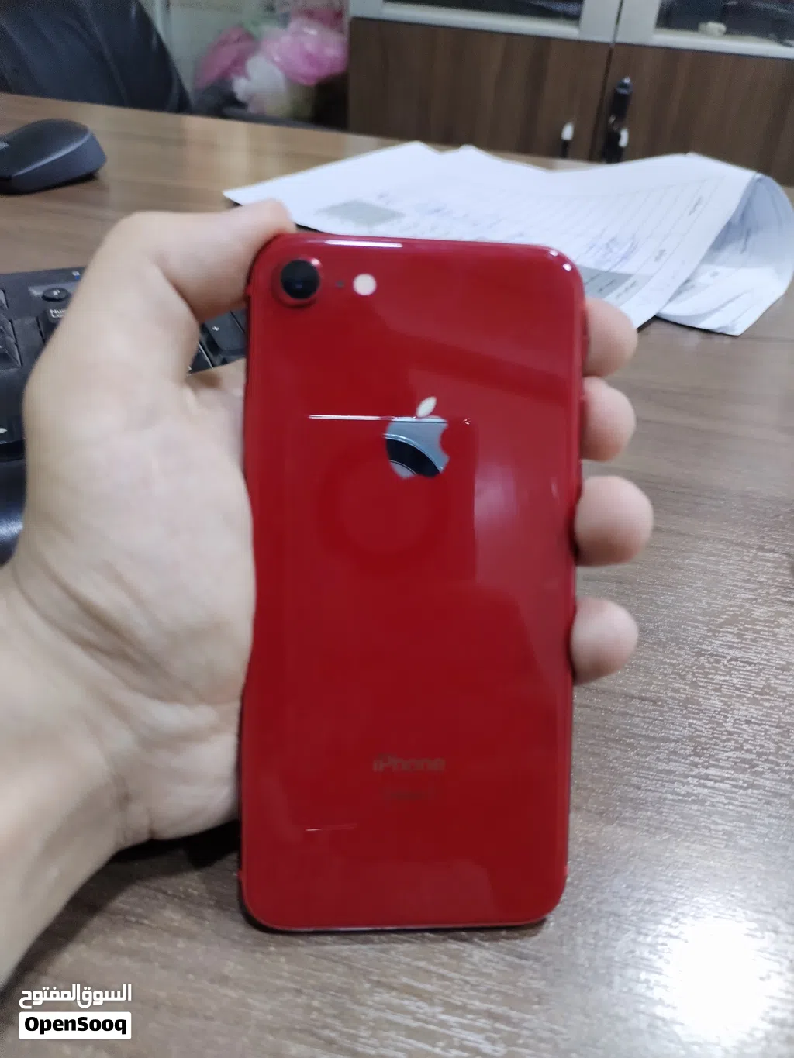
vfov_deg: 61.7
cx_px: 397
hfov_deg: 48.2
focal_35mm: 29
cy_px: 529
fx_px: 887
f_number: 1.8
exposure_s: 1/33.3
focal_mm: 4.75
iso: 402
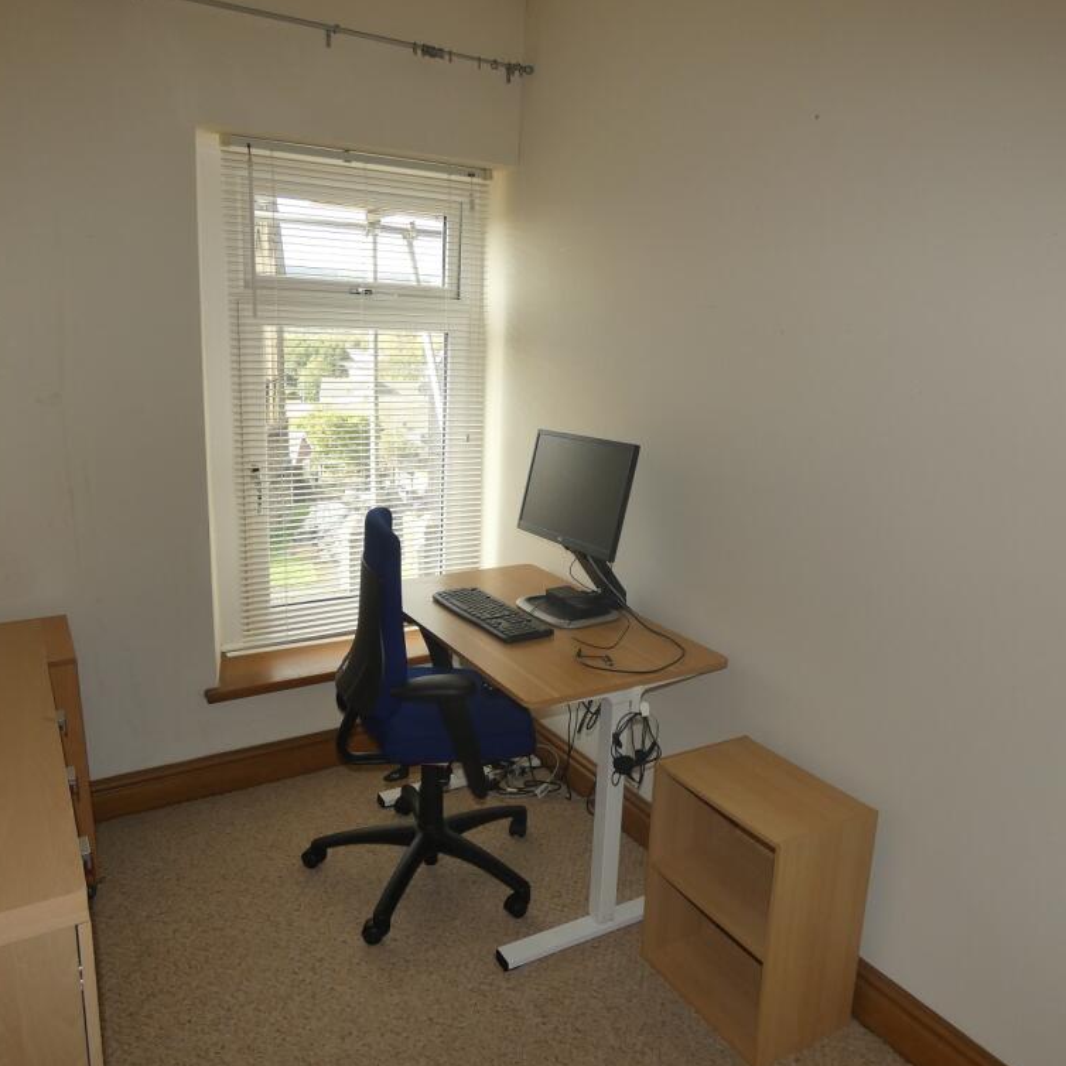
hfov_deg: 65.0
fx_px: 836
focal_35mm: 24
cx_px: 526
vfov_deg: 65.0
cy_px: 539
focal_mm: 3.6
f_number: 2.8
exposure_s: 1/160
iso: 80
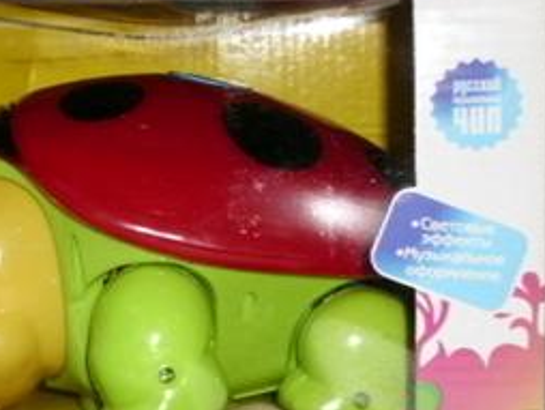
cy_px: 292
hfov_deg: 18.7
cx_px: 124
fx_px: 1639
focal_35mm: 104
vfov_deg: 14.2
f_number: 3.7
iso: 64
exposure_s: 1/60
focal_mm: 10.5
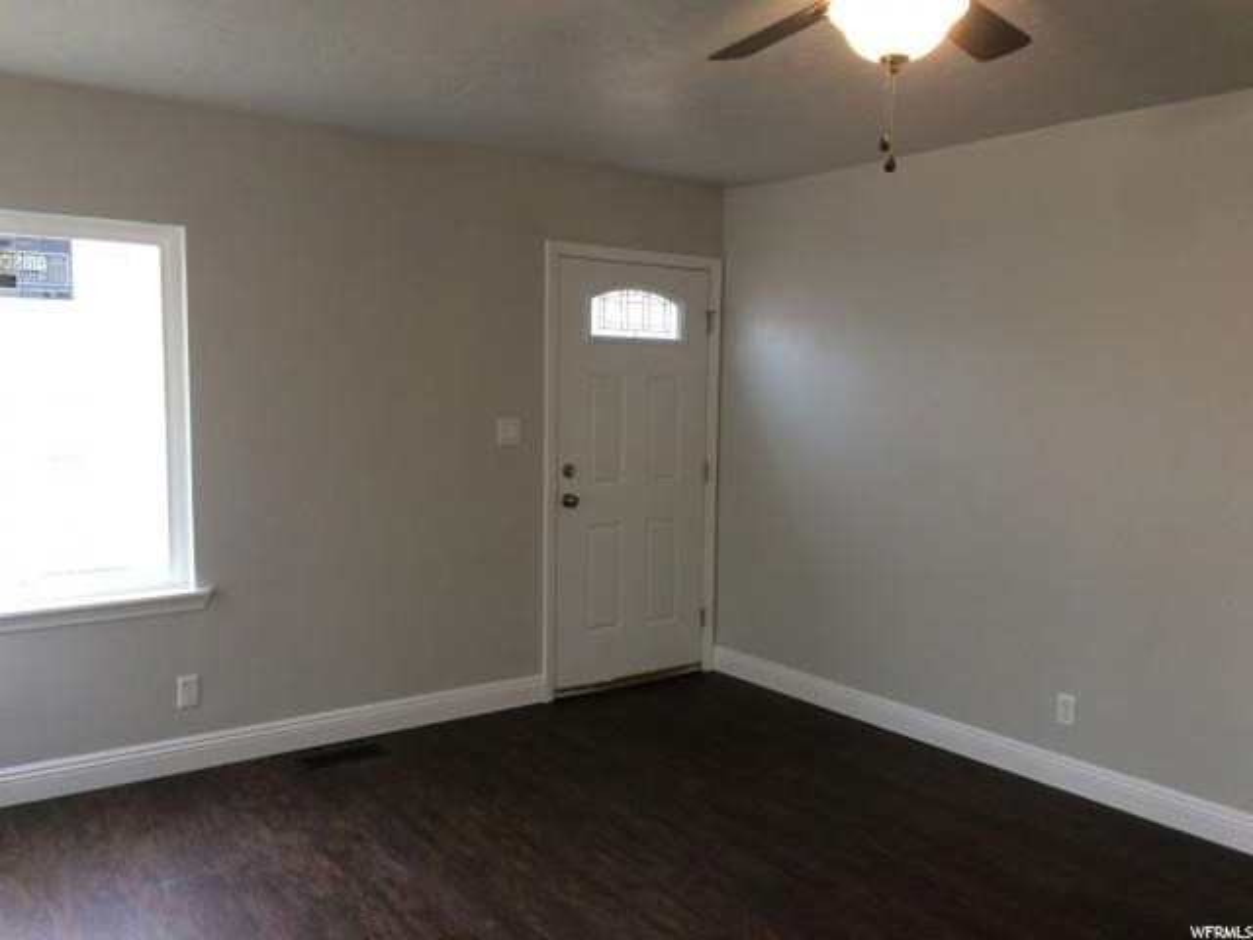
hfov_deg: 61.7
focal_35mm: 29
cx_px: 626
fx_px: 1050
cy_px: 470
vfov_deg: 48.2
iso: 100
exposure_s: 1/30
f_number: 2.2
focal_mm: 4.15
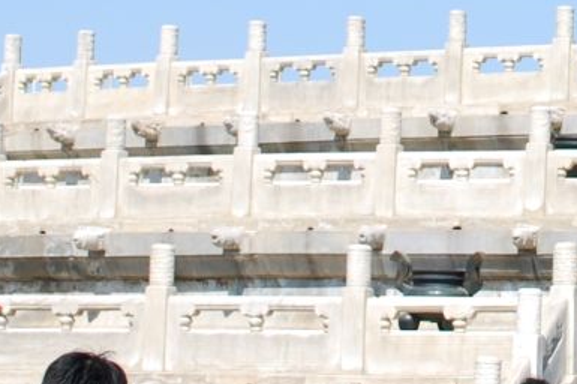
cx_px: 677
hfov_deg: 10.0
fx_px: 3251
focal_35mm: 203
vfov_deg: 6.6
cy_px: -233
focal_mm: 26
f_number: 7.1
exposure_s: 1/200
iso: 100
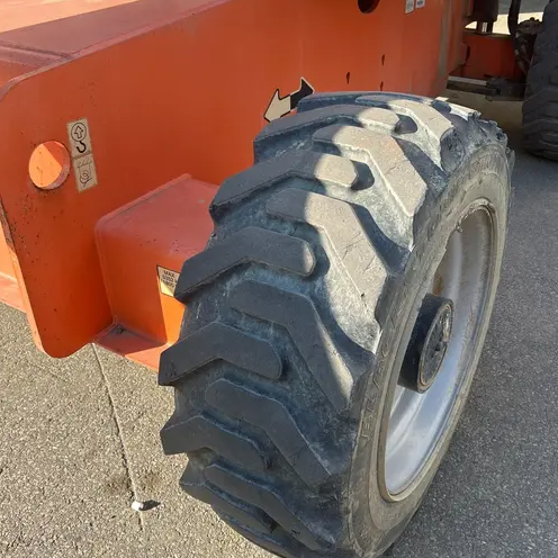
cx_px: 304
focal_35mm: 34
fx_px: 620
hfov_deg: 48.4
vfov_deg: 48.3
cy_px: 241
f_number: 1.5
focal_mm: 5.7
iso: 50
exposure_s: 1/700
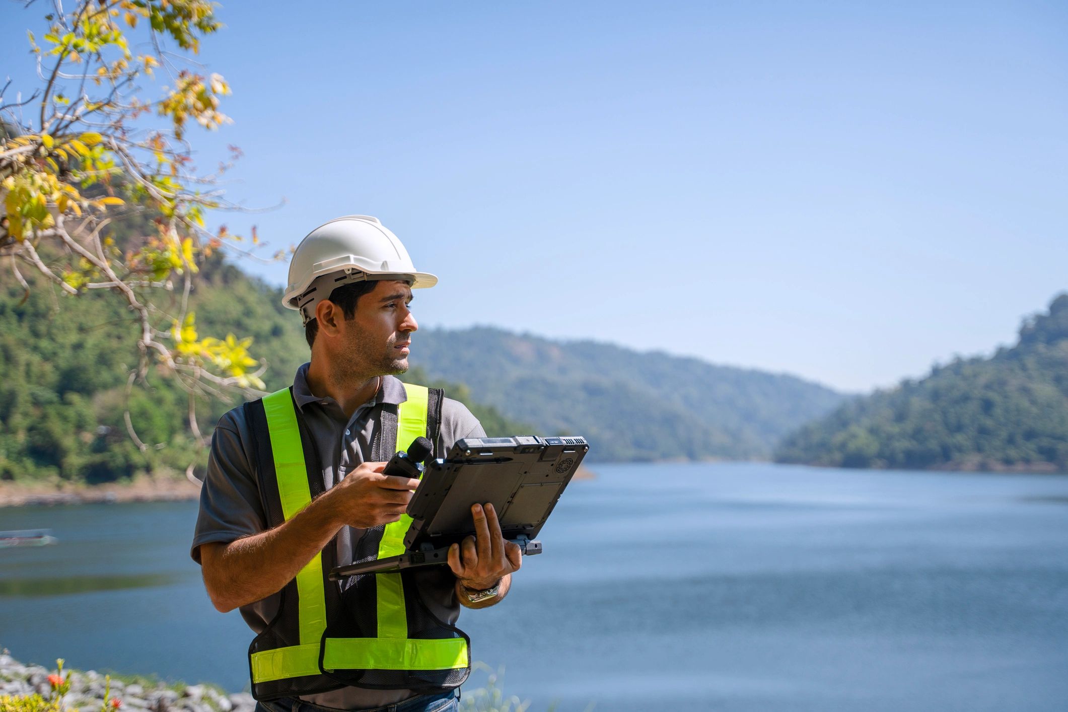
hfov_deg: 40.3
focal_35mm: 49
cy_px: 356
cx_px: 534
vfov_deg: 27.5
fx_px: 1454
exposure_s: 1/3200
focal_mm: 49
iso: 200
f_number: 2.8
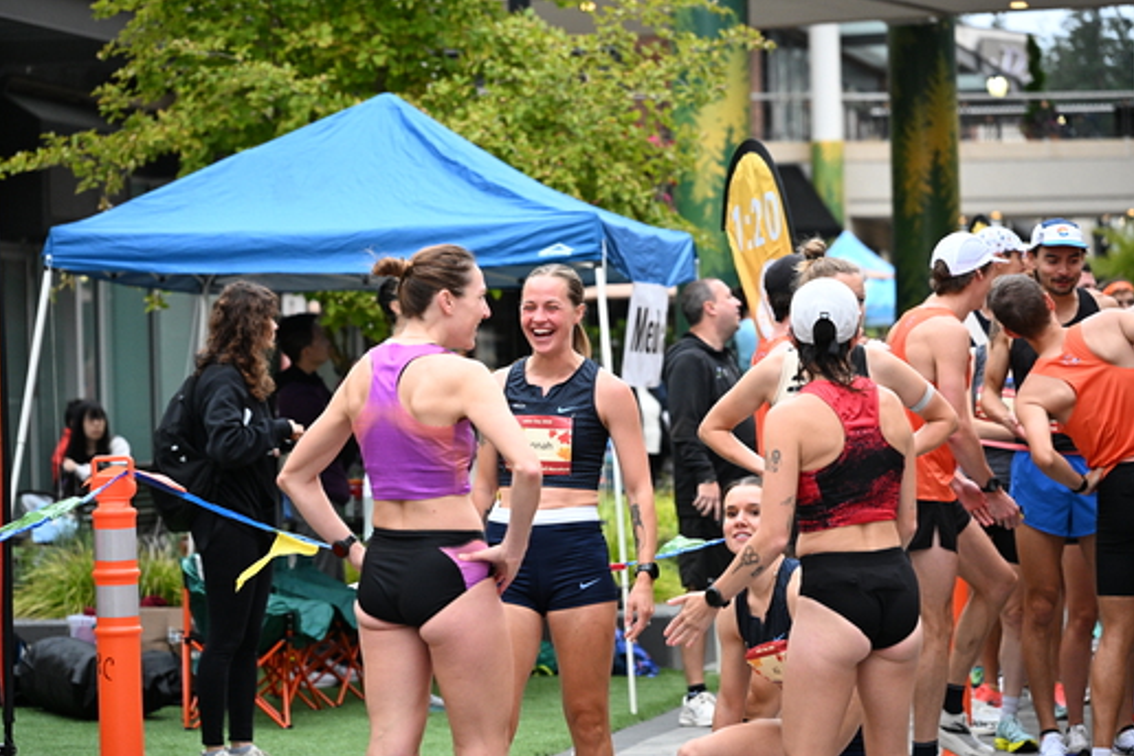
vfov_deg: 10.7
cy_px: 362
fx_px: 4032
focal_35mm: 128
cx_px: 587
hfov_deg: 16.0
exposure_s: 1/640
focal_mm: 120
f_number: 4
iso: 2500
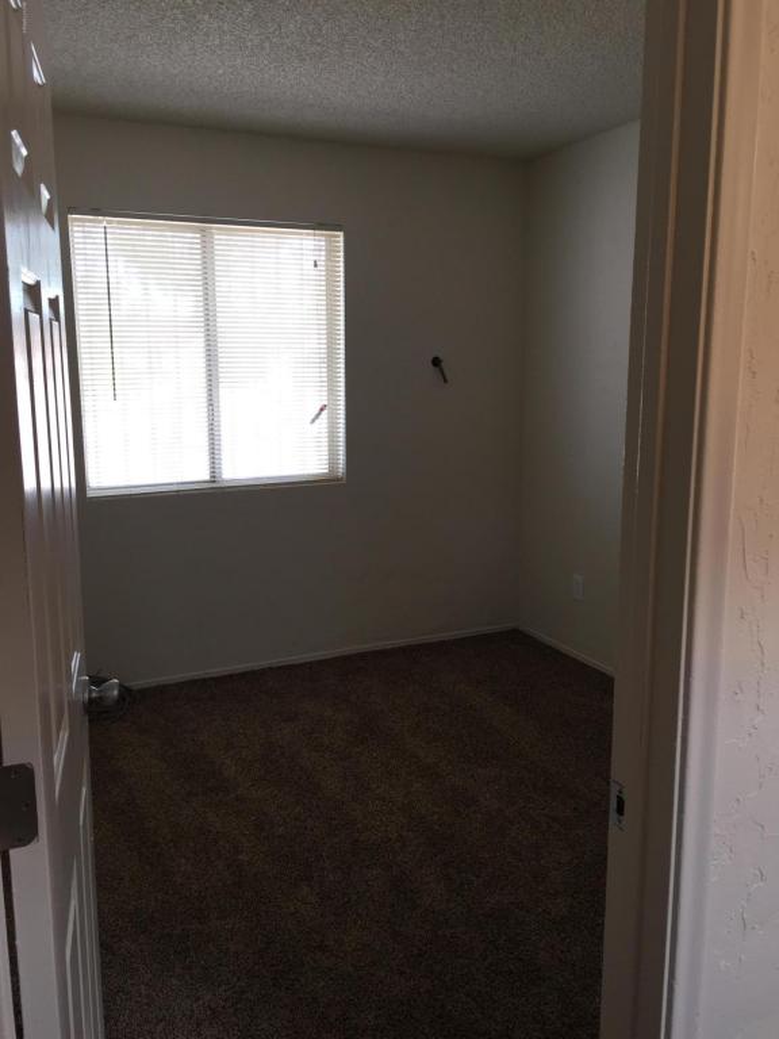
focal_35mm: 29
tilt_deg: -9.2
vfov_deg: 61.7
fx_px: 870
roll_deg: -0.2
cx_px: 390
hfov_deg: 48.2
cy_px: 520
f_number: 2.2
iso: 40
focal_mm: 4.15
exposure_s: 1/40
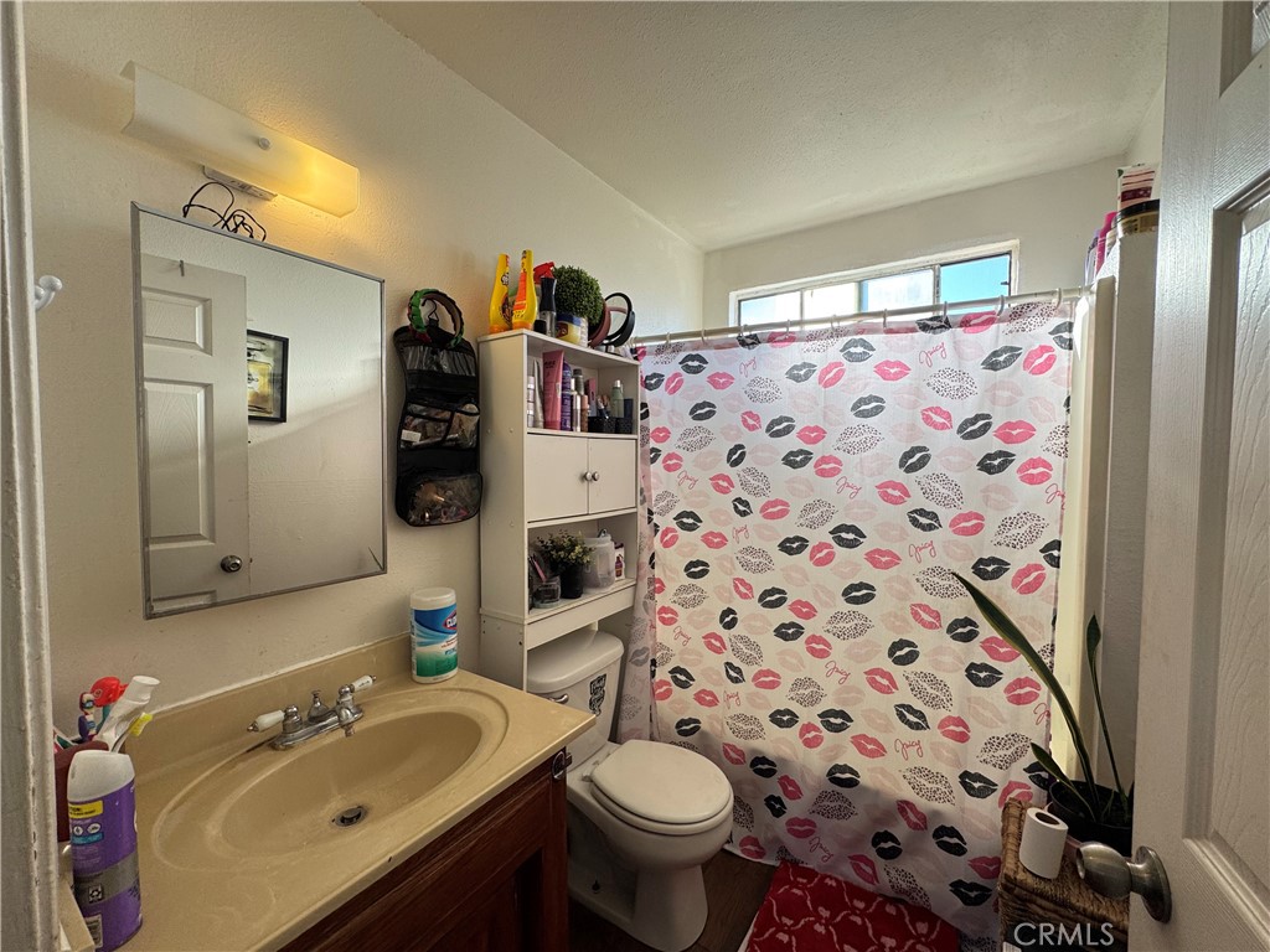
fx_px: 514
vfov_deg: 85.7
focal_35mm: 14
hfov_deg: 102.1
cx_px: 635
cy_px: 476
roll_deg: -0.6
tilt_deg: -3.9
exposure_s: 1/99
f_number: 2.2
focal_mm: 2.22
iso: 80
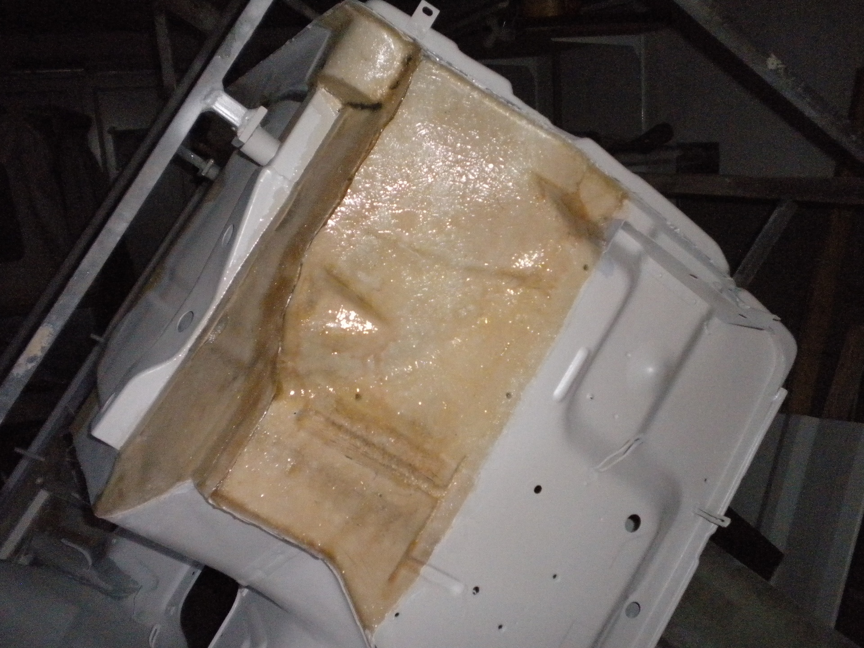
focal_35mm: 35
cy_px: 324
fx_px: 874
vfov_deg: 40.7
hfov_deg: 52.6
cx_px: 432
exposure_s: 1/30
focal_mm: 6.3
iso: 800
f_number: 3.1
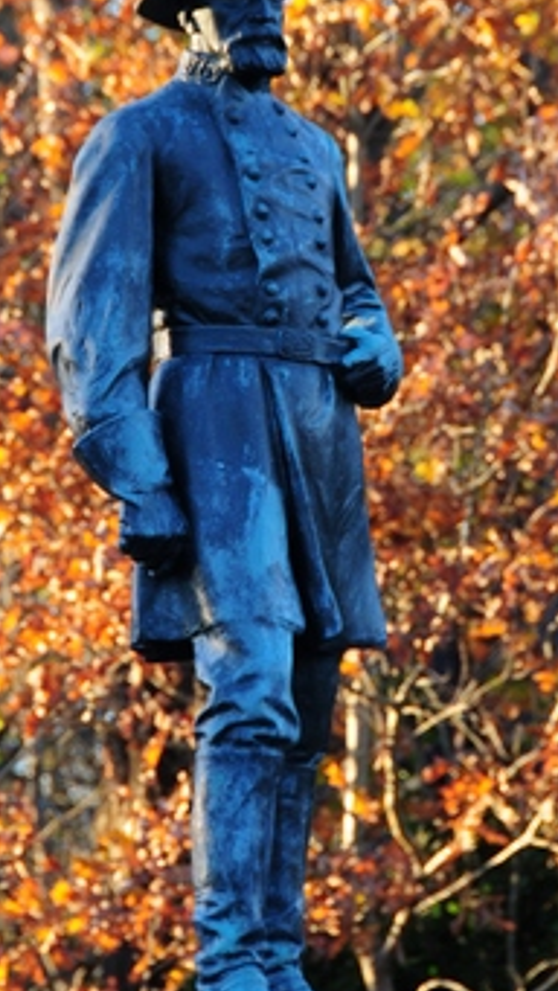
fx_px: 9883
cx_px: 259
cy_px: 459
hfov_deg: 3.2
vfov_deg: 5.7
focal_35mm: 376
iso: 250
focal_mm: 170
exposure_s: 1/60
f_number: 6.3
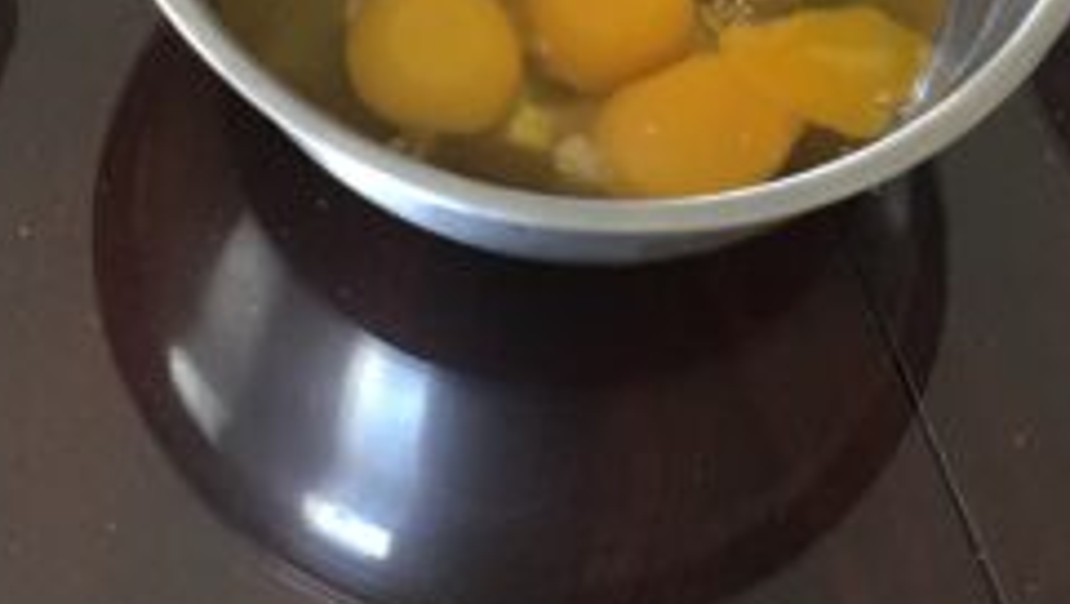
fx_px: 3805
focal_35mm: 134
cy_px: -329
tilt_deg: -55.0
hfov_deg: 16.0
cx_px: 577
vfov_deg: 8.8
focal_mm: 4.15
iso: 64
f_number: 2.2
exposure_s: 1/15
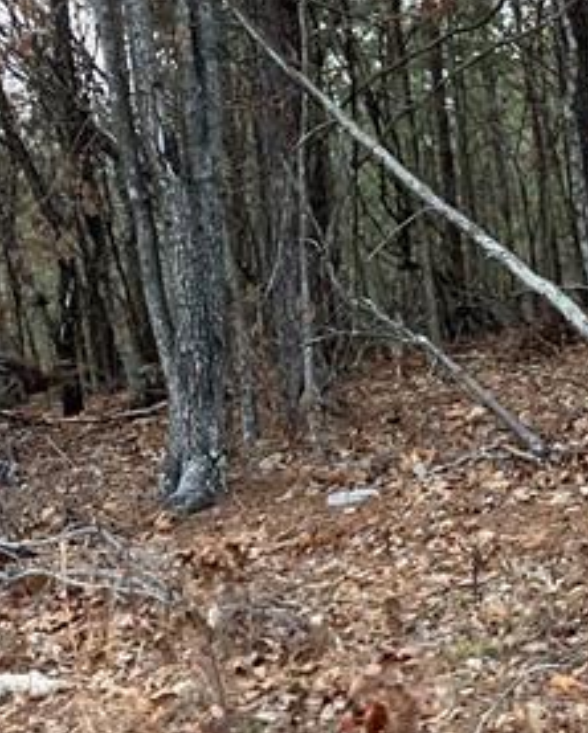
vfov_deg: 19.0
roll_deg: +1.7
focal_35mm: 101
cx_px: 752
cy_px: 408
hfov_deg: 14.6
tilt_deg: -6.5
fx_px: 2195
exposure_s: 1/121
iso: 50
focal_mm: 3.99
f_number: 1.8
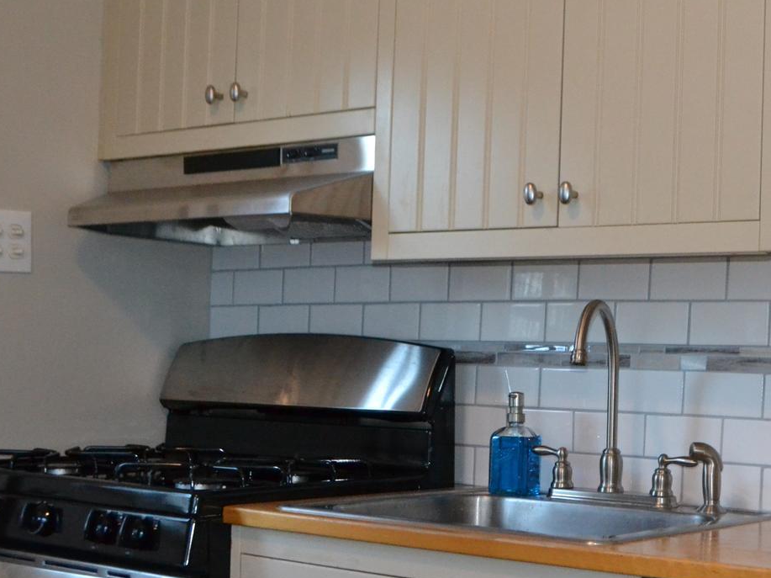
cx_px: 596
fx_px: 1291
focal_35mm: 58
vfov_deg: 25.2
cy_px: 341
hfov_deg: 32.5
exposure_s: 1/60
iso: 2200
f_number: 3.5
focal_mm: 18
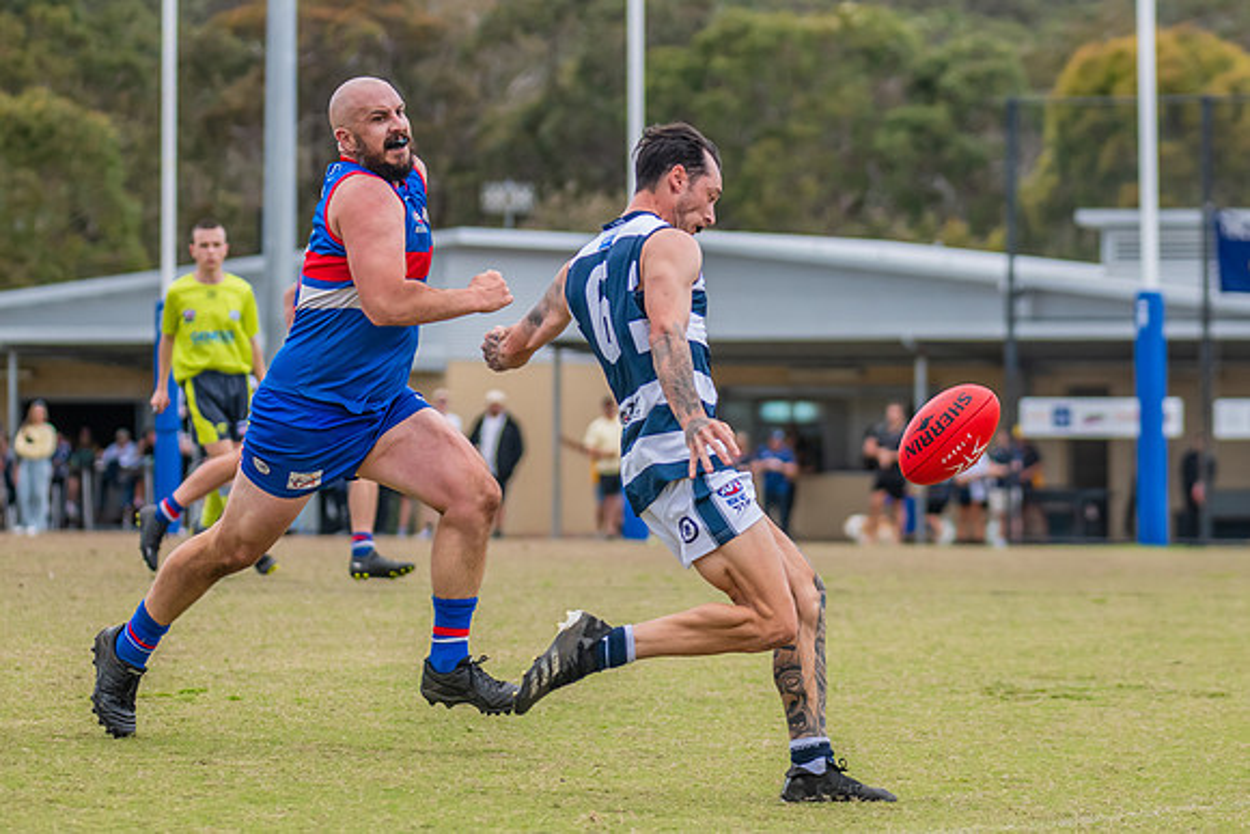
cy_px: 305
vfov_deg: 5.7
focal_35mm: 241
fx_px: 8364
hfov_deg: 8.5
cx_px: 784
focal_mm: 170
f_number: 5
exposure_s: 1/2000
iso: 800
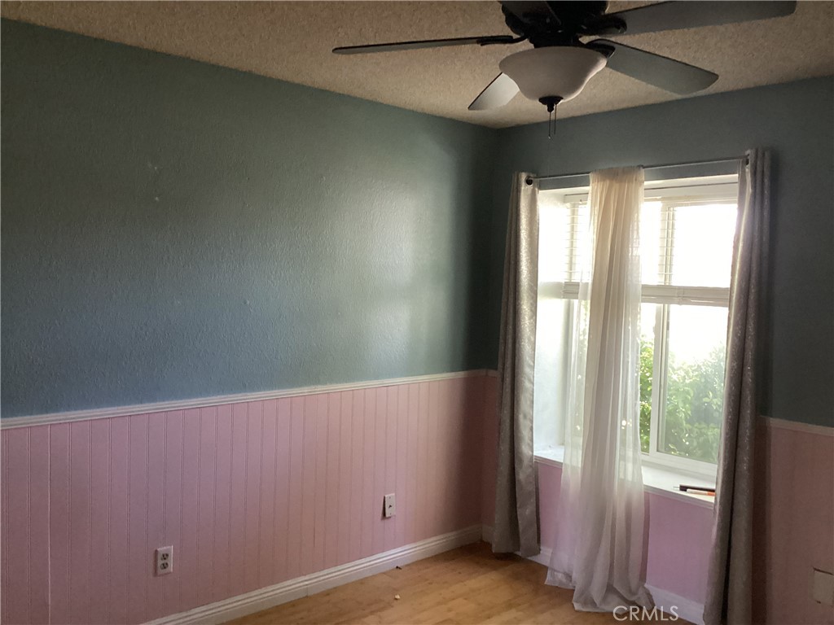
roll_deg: -1.6
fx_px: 747
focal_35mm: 31
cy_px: 312
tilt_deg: -4.7
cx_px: 417
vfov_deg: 45.4
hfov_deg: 58.4
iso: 400
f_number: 2.4
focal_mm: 3.3
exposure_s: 1/40
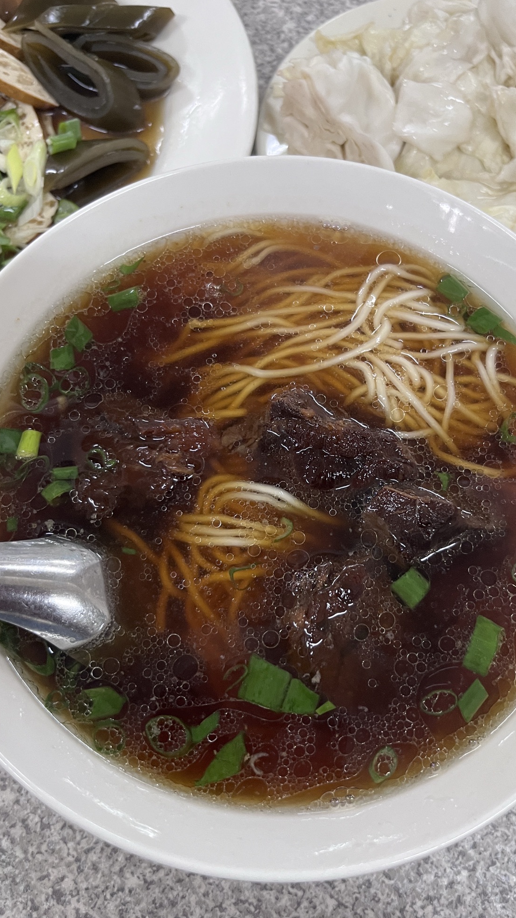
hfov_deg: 40.0
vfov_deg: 66.1
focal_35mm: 29
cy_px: 459
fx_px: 705
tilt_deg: -70.1
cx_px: 304
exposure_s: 1/60
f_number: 1.6
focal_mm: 5.1
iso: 200
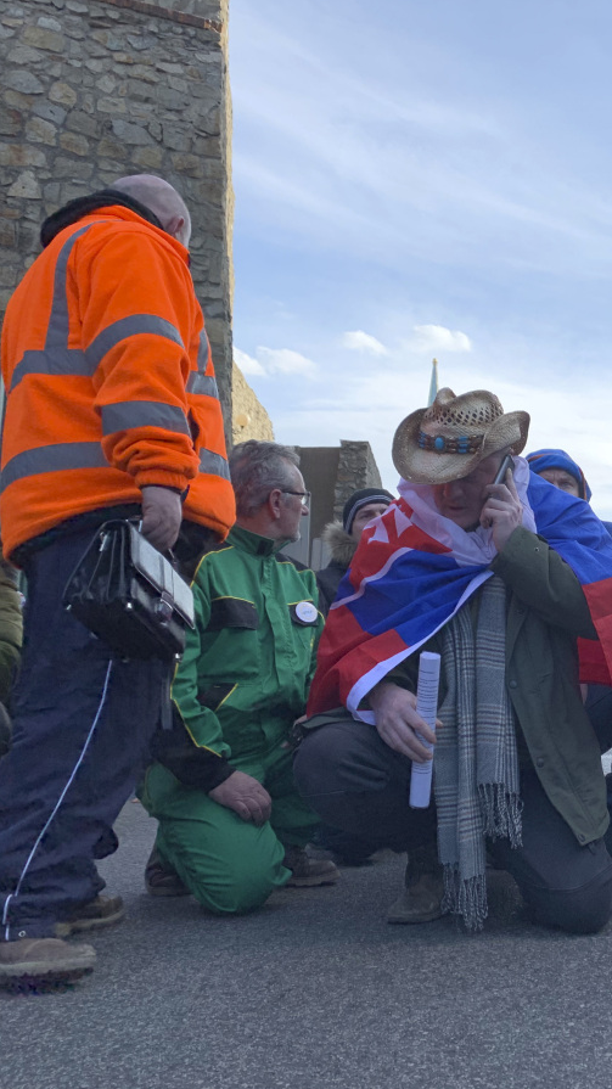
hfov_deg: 28.8
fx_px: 1097
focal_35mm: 38
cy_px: 544
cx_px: 641
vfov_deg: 52.8
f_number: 1.8
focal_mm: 4.25
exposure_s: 1/1076
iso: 25
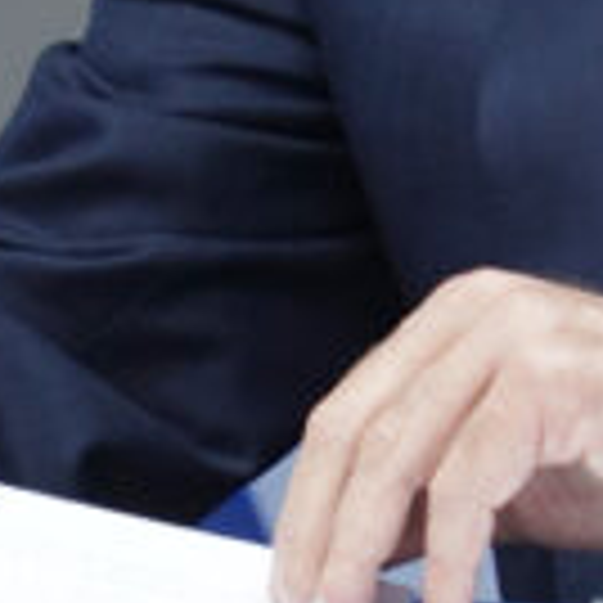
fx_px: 8967
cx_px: 4
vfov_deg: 3.8
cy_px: -326
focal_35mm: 455
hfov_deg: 3.8
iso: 800
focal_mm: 70
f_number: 3.2
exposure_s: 1/50
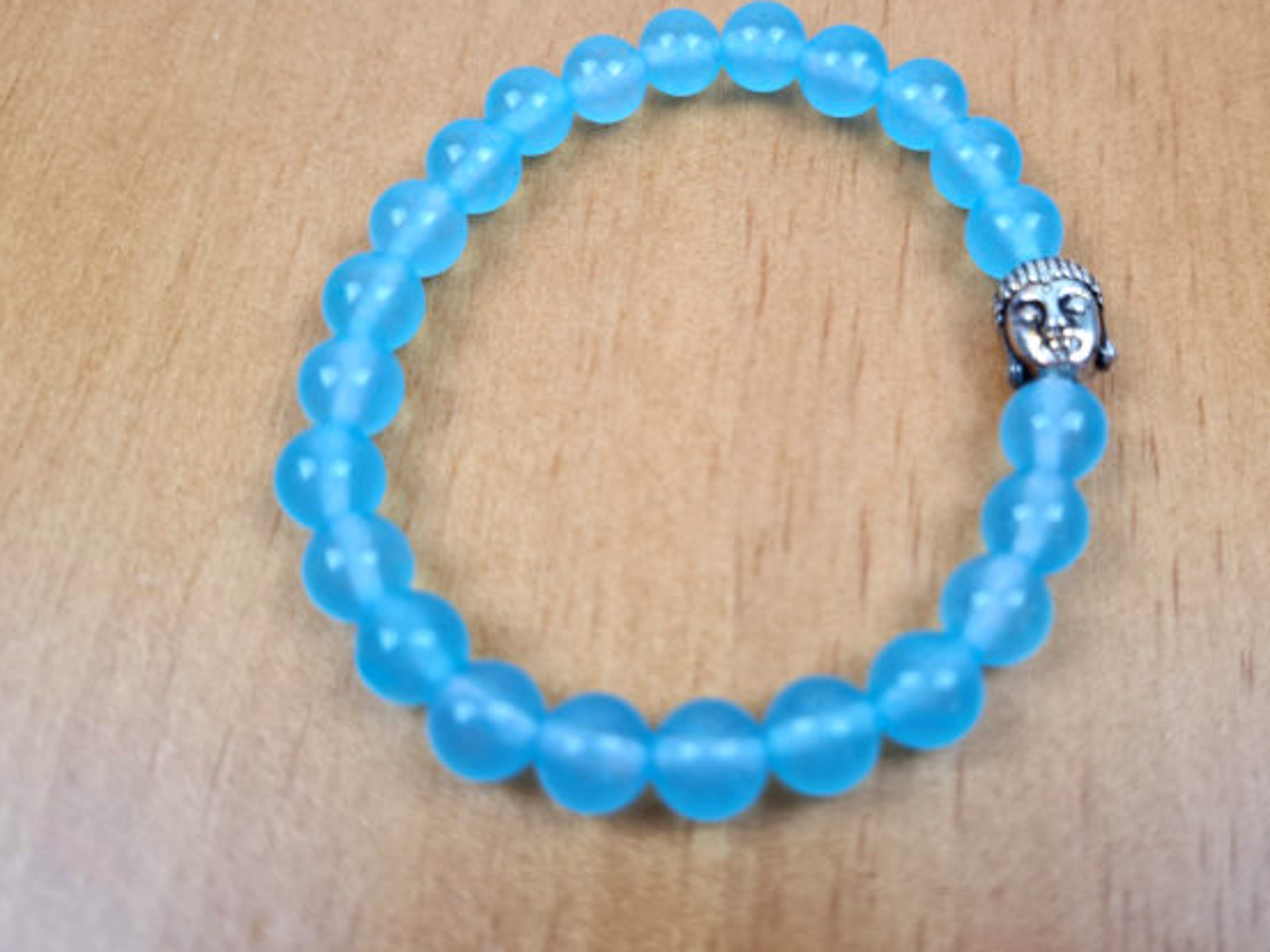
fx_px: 1211
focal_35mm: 33
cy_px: 408
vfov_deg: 42.8
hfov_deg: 55.1
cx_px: 729
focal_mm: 5.4
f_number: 1.8
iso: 64
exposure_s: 1/120
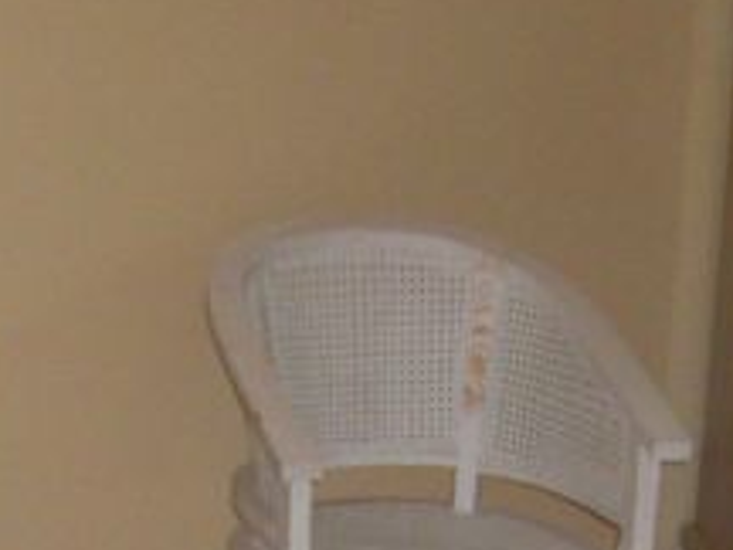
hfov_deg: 11.0
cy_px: 1063
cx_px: 238
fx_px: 3812
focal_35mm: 180
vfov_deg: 7.9
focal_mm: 6.2
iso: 200
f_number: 2.7
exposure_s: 1/60
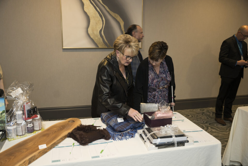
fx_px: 216
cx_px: 124
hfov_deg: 59.8
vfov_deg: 42.0
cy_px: 83
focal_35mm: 31
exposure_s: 1/200
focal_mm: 31.3
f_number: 2.8
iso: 1000
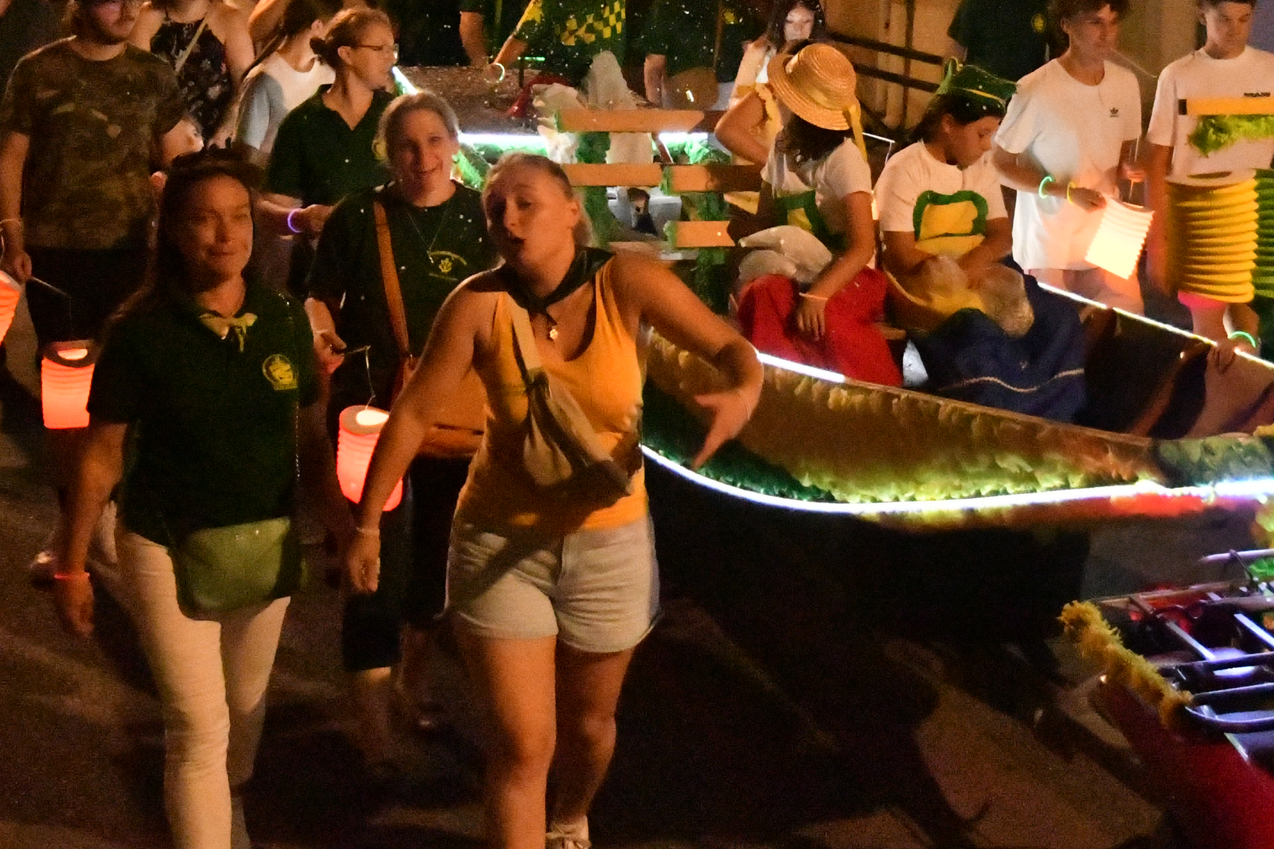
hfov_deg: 29.1
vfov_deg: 19.3
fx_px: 2442
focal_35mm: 69
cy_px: 70
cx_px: 792
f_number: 4
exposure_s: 1/250
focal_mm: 24
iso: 16000
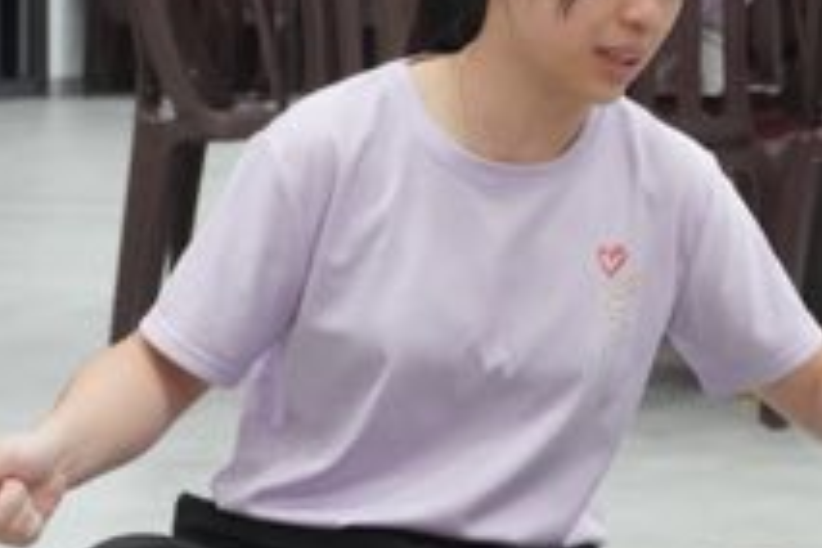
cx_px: 486
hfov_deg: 16.4
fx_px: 2857
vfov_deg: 11.0
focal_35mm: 125
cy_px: 224
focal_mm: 37
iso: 5000
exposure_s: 1/160
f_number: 5.6
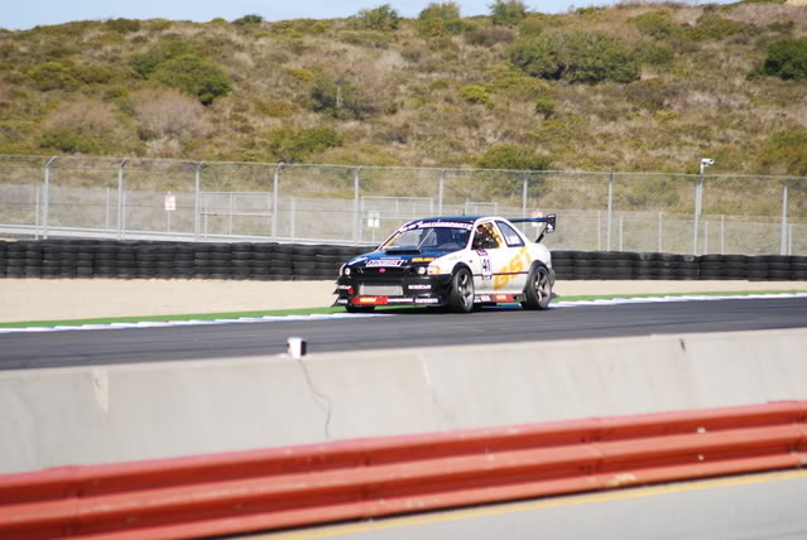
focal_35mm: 255
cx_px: 404
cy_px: 270
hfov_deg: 8.1
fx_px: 5724
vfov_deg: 5.4
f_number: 4.8
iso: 100
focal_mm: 170
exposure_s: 1/500
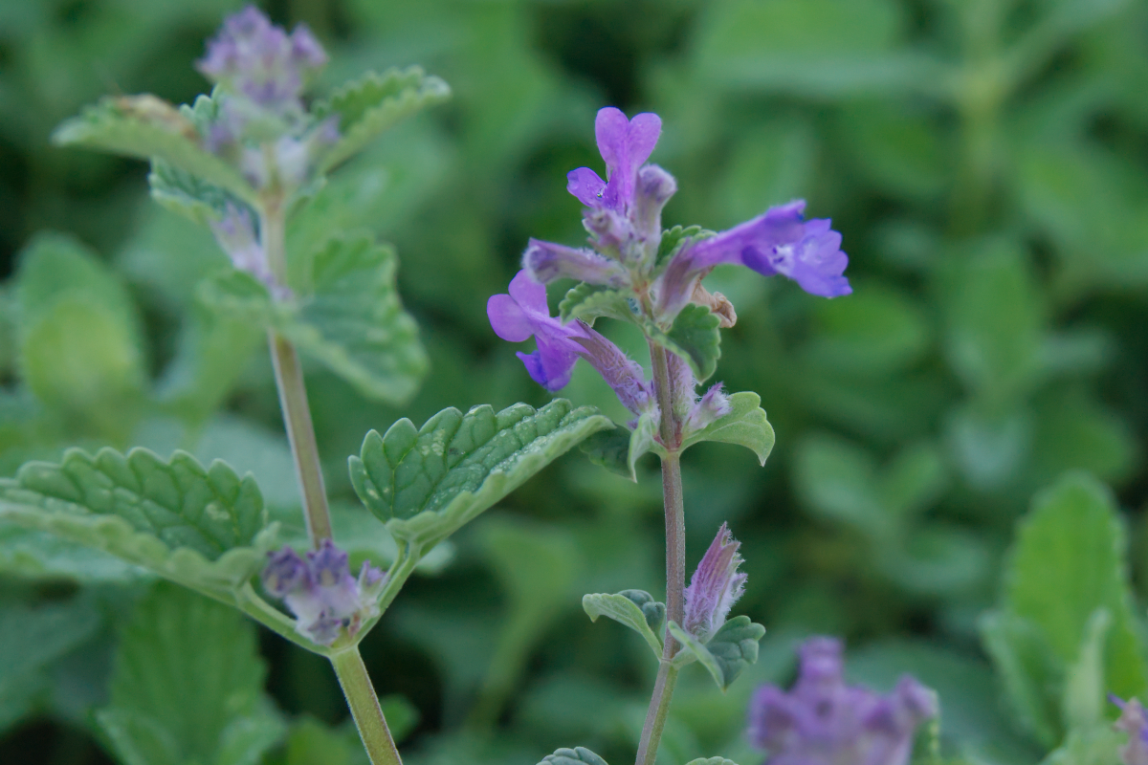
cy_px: 382
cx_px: 574
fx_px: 2631
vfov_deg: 16.6
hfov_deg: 24.6
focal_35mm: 82
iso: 3200
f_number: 10
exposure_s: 1/500
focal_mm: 55
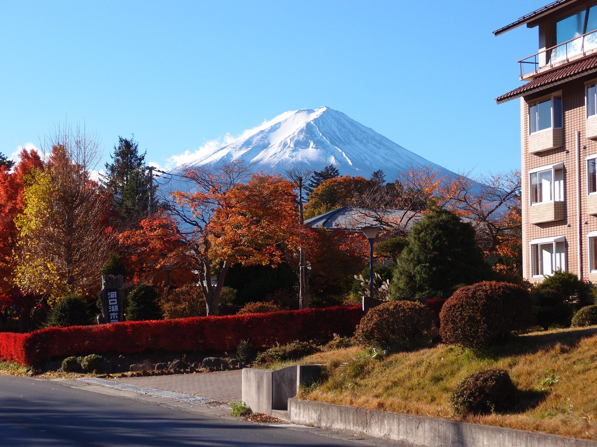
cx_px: 298
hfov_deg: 27.4
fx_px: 1224
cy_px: 224
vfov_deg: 20.7
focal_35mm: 71
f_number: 2.8
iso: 100
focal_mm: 15.27
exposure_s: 1/200
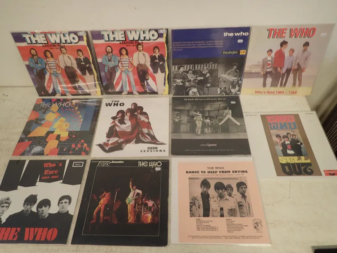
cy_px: 126
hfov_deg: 69.4
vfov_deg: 54.9
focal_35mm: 25
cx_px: 168
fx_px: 243
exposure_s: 1/30
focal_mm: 4.5
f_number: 2
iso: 200
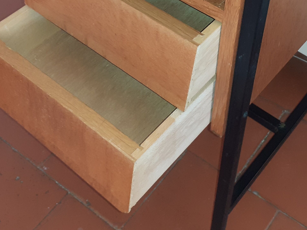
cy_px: 15
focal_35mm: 58
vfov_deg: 24.4
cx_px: 160
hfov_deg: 33.2
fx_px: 514
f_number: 1.9
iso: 200
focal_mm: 3.6
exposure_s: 1/33
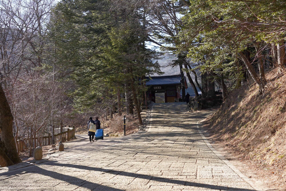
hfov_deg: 53.1
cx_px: 143
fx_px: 286
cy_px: 96
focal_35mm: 36
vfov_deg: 36.9
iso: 100
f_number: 6.3
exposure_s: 1/100
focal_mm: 36
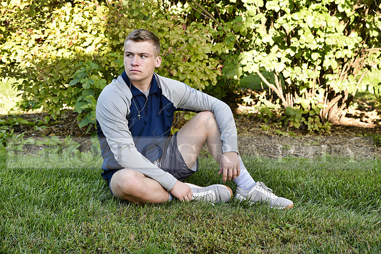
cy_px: 127
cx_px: 190
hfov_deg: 29.6
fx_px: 720
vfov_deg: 20.0
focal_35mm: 68
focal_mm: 68
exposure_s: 1/125
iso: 200
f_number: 5.6
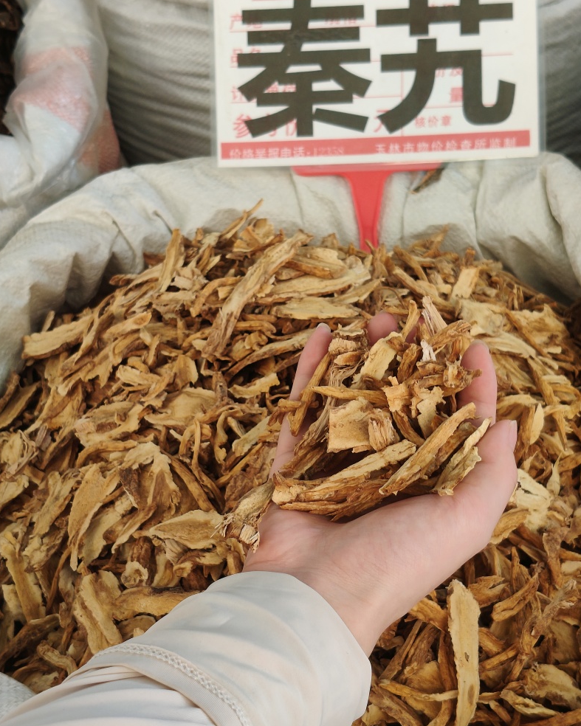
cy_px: 382
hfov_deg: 28.1
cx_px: 287
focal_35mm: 54
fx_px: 1161
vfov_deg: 34.7
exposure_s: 1/50
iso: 253
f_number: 1.88
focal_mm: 4.84
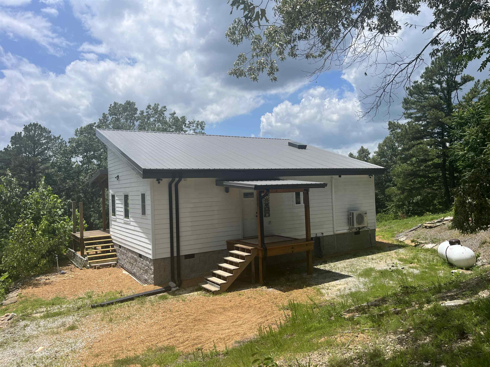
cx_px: 245
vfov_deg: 53.1
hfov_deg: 67.3
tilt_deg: +1.2
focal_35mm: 26
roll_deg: +1.5
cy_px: 184
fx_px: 368
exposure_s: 1/5319
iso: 50
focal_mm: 5.1
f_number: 1.6
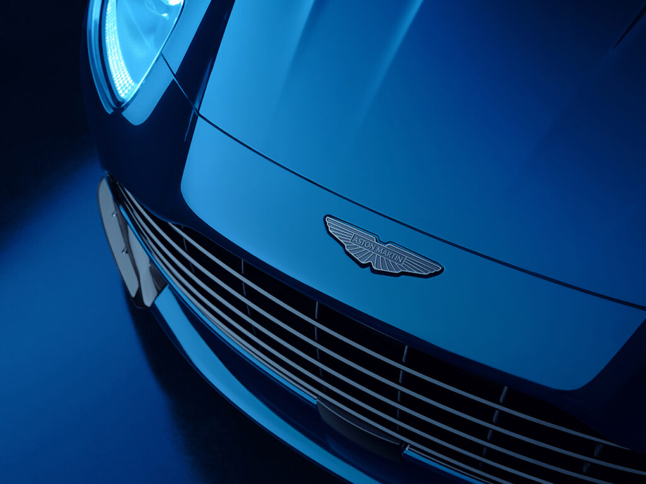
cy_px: 242
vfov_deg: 32.2
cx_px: 323
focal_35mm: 45
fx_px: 840
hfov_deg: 42.1
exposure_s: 1/1.25
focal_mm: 57.5
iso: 100
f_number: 8
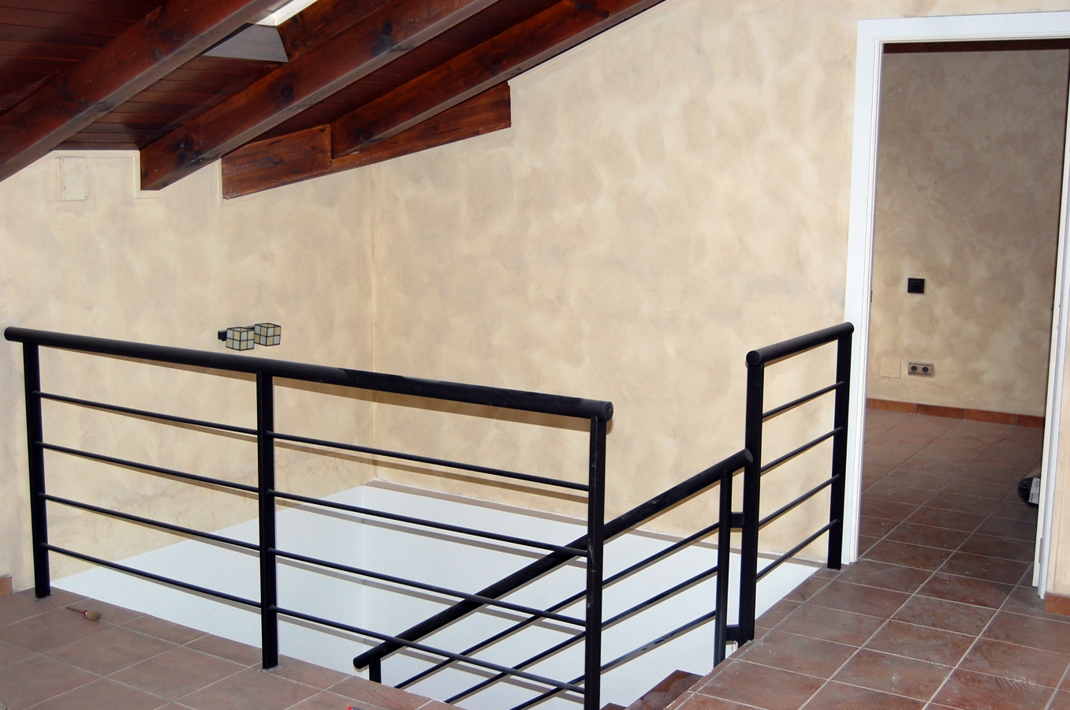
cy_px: 355
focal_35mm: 42
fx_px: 1246
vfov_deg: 31.8
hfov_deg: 46.5
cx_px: 535
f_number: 4.2
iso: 400
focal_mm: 28
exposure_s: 1/60
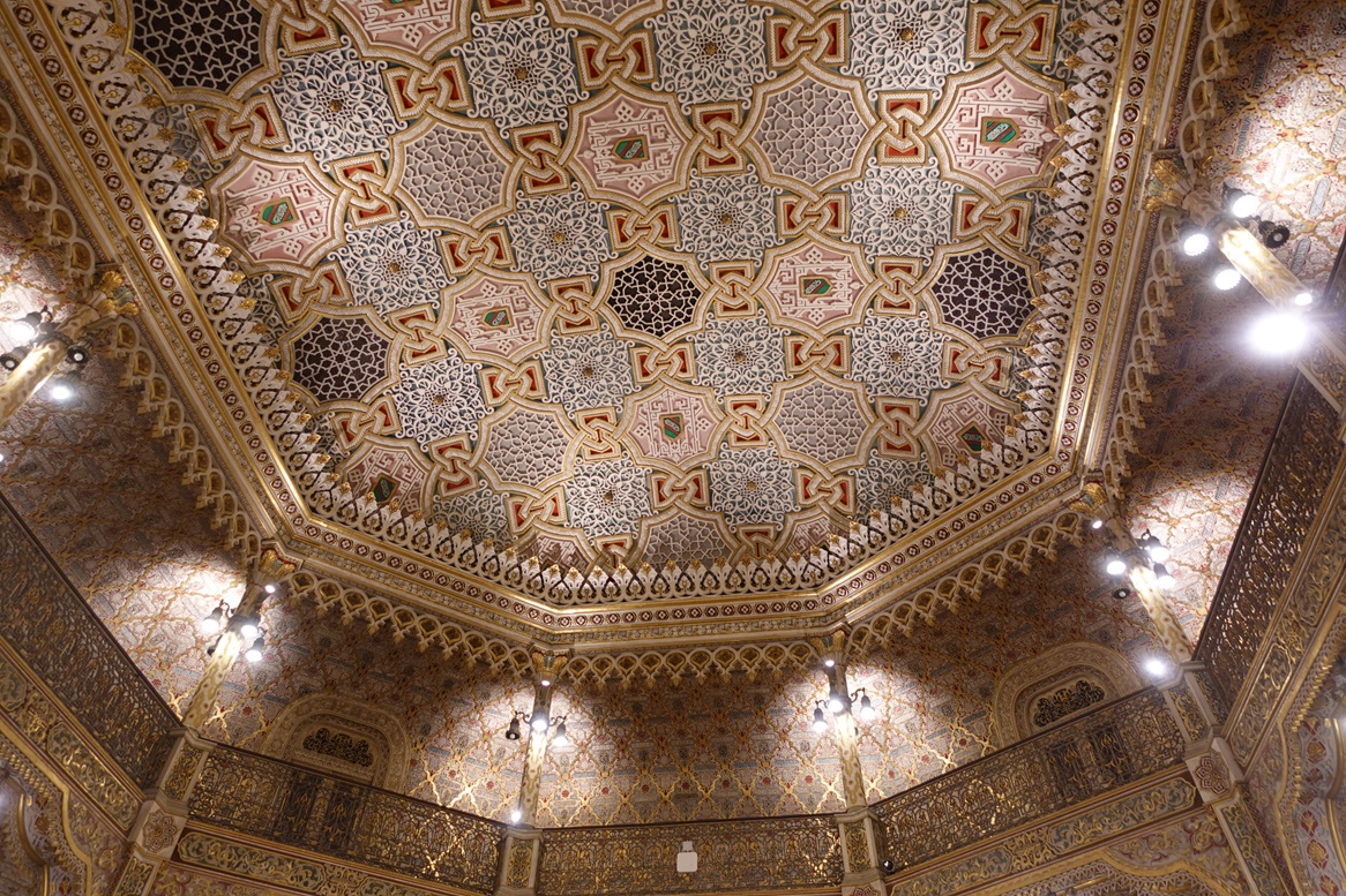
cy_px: 448
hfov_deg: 73.8
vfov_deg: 53.1
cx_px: 673
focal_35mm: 24
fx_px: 897
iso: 200
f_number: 2
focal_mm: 8.93
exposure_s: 1/30
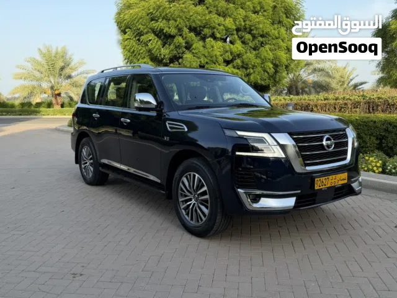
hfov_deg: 71.6
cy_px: 149
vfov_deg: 56.8
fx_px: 275
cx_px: 198
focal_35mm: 24
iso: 80
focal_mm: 6.76
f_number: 1.78
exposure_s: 1/1060
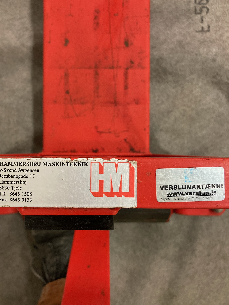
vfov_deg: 60.0
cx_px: 108
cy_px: 150
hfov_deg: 46.8
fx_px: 265
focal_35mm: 30
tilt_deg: -87.2
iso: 320
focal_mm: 3.99
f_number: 1.8
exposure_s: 1/50
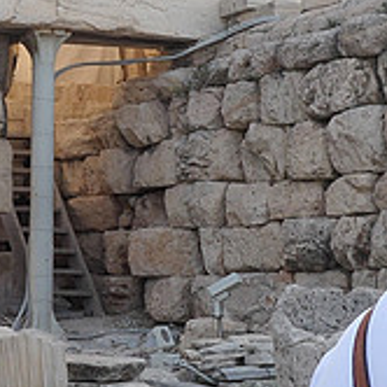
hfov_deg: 16.2
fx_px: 1353
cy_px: 54
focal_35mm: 107
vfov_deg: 16.1
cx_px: 78
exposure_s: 1/1000
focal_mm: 8.8
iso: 250
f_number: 3.3
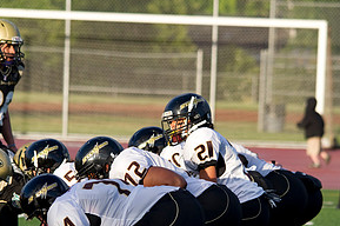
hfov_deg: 4.5
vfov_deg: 3.0
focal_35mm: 462
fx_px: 4358
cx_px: 165
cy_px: 172
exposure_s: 1/1000
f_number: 5.6
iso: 560
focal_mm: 230
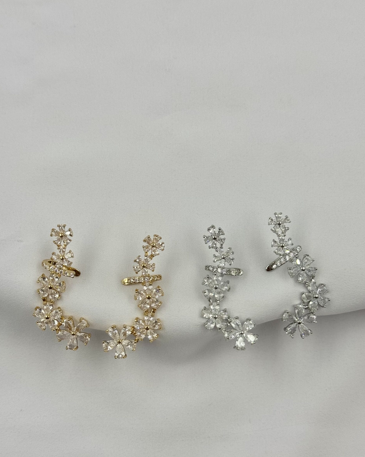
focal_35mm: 51
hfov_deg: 29.7
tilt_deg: -78.6
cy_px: 248
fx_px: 689
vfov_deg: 36.6
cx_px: 184
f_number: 1.78
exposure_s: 1/1059
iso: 64
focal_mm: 6.76
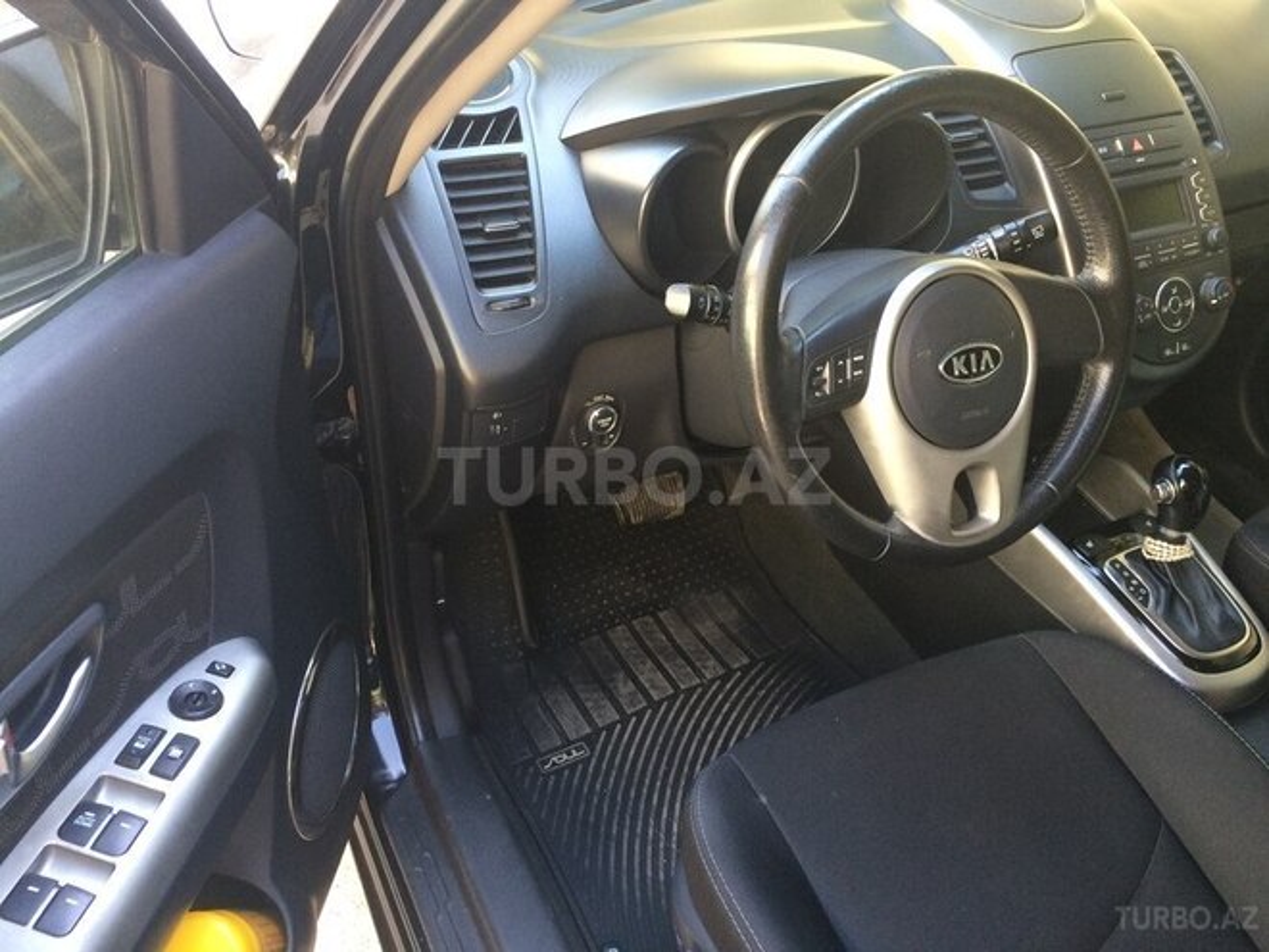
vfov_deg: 48.2
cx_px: 634
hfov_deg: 61.7
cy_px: 476
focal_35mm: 29
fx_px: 1063
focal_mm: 4.15
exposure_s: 1/33
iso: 64
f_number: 2.2
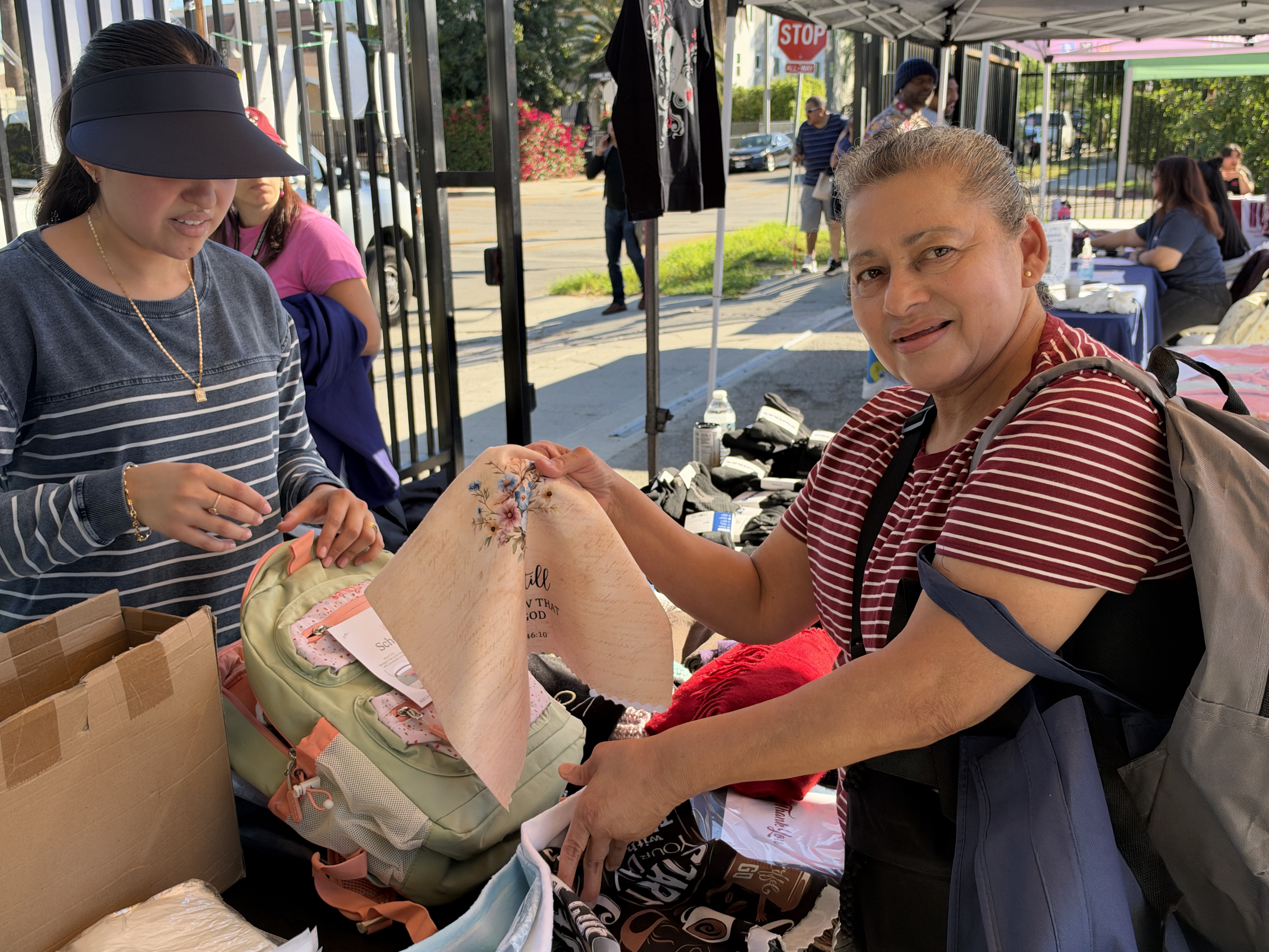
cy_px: 498
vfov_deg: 40.7
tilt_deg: -15.1
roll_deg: +1.7
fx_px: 1283
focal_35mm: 35
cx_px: 615
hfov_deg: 52.6
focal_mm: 6.93
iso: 100
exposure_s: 1/687
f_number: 1.8
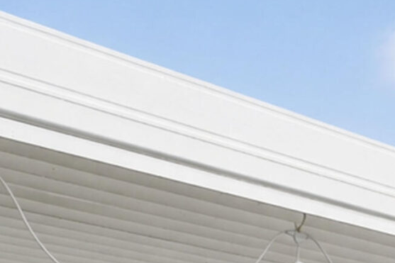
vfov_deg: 17.3
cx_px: 743
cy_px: 422
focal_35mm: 69
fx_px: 757
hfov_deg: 19.8
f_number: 10
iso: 400
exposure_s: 1/200
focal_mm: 10
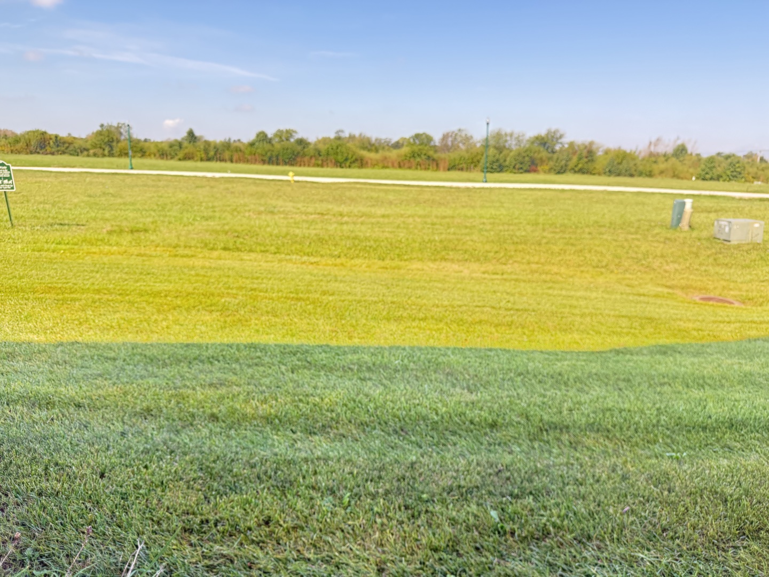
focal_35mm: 24
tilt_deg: -14.4
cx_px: 384
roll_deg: -2.1
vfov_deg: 56.8
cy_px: 288
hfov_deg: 71.6
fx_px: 533
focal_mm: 6.76
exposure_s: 1/325
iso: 100
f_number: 1.78
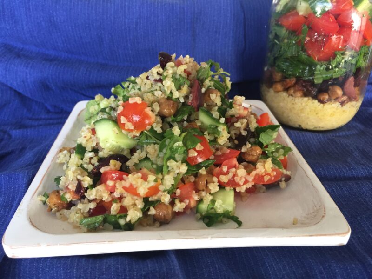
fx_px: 312
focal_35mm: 29
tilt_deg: -29.6
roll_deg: -1.2
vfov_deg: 48.2
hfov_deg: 61.7
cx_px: 186
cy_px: 140
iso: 125
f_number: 2.2
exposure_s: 1/33
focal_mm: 4.15
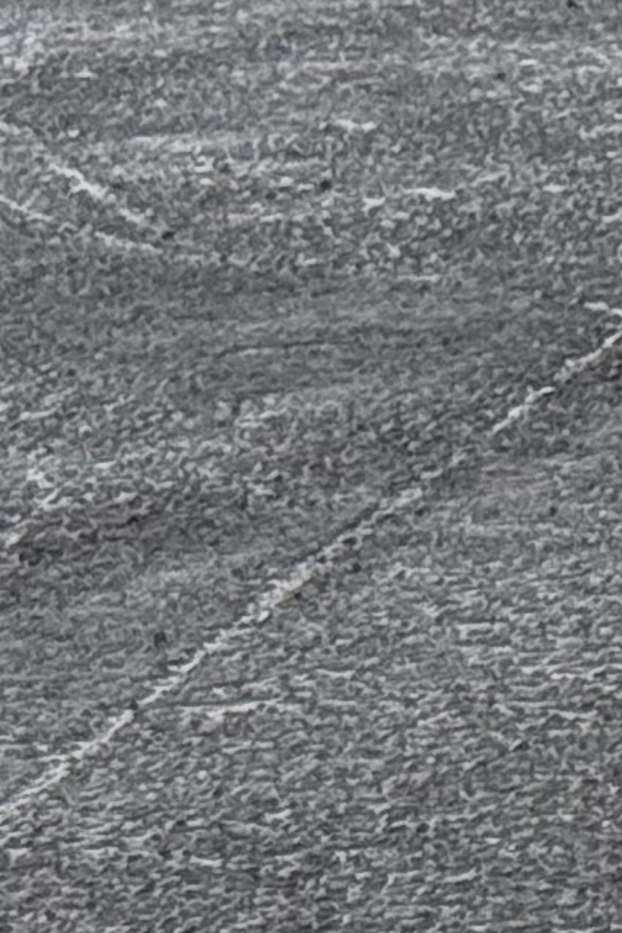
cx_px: 2495
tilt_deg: +0.1
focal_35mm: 315
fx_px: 8163
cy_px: -1079
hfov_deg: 4.1
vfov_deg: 6.3
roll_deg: -0.7
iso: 64
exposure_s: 1/3096
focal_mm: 6.76
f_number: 1.78
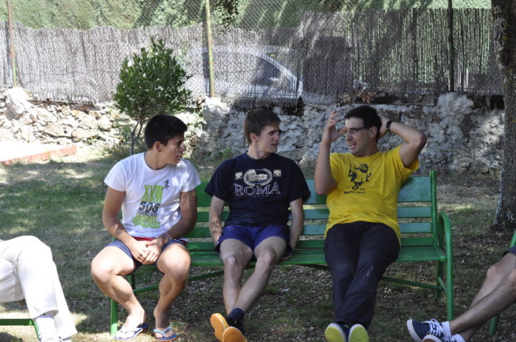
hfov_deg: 27.0
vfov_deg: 18.1
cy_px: 171
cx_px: 258
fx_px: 1073
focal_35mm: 75
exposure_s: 1/200
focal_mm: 50
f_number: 7.1
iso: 320
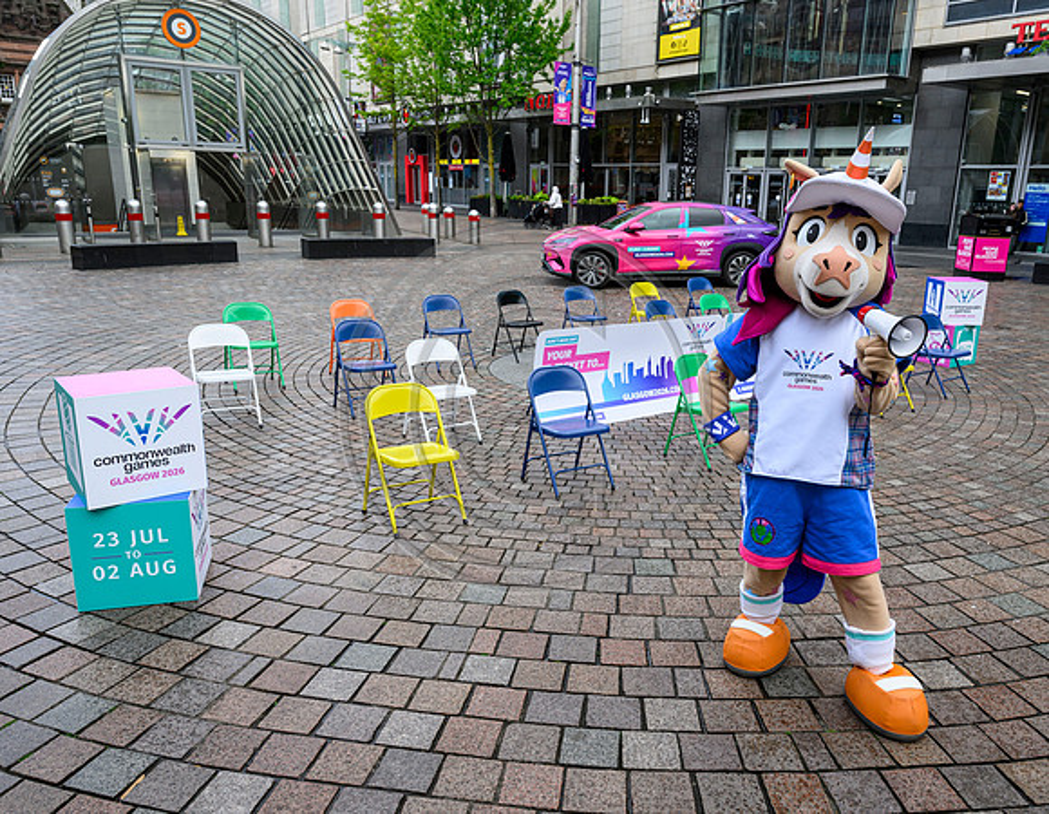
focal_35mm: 27
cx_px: 585
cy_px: 407
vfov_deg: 53.1
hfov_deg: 65.4
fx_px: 814
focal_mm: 24
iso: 500
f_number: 5.6
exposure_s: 1/320
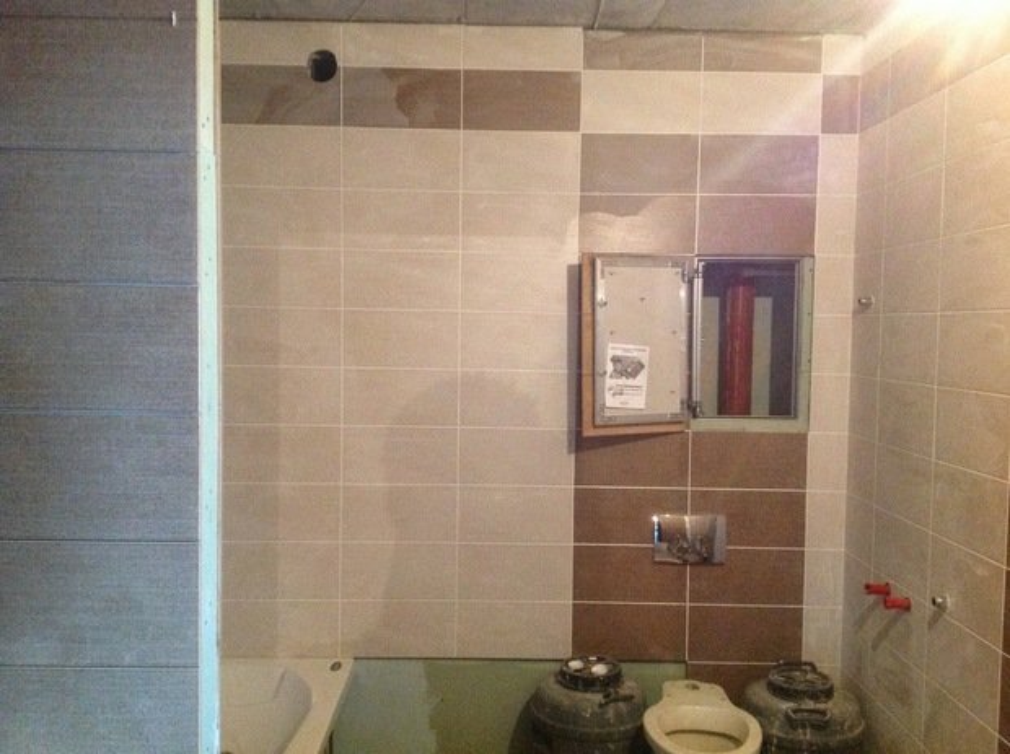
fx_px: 1020
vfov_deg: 40.6
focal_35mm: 35
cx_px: 505
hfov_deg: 52.7
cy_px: 377
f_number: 2.4
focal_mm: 4.28
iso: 400
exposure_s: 1/17
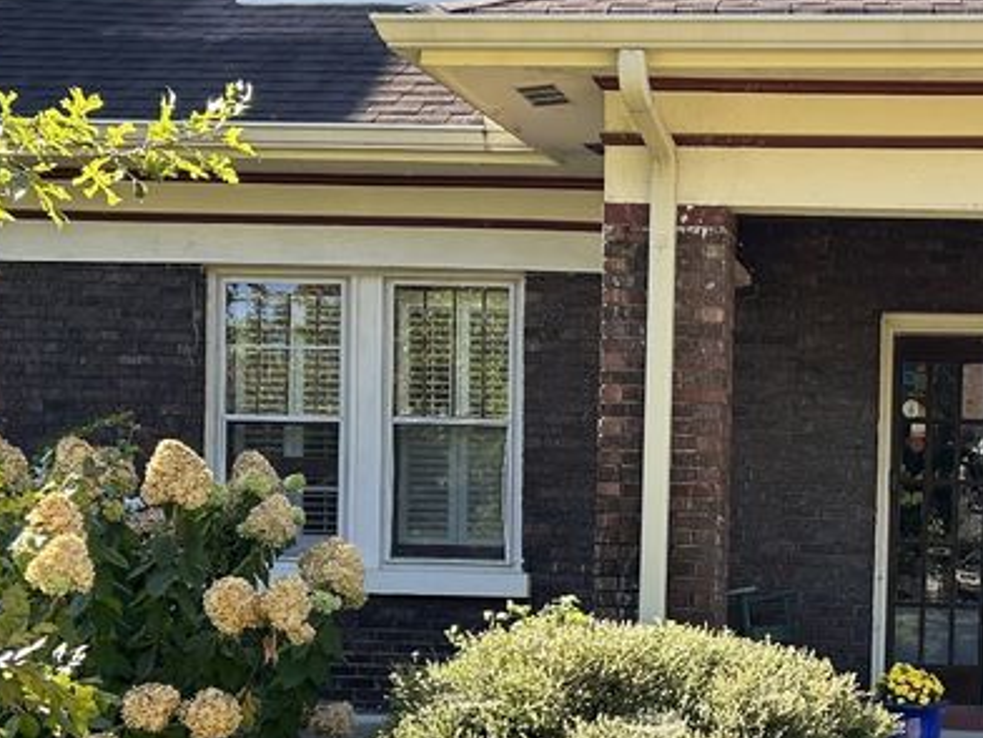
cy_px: 605
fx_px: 1931
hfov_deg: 27.1
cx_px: 965
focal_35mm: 68
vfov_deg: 21.3
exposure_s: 1/539
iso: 50
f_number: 1.5
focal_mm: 5.7
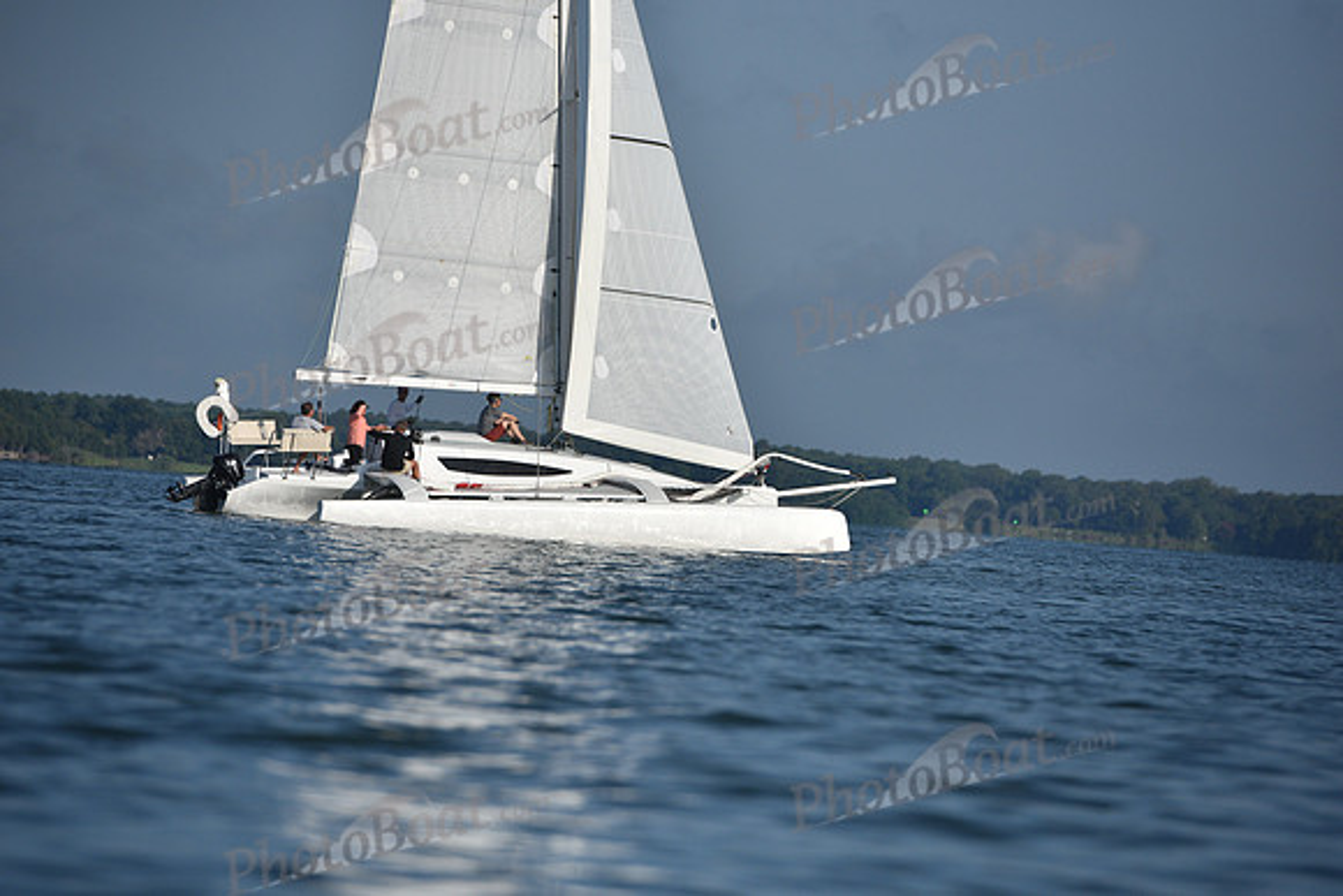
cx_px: 672
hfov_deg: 10.3
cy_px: 448
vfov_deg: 6.9
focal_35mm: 200
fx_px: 7463
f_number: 4.5
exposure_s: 1/8000
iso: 320
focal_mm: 200
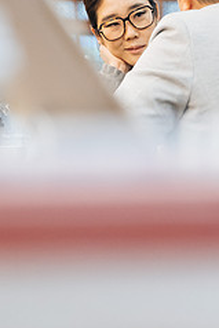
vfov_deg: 13.1
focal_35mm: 157
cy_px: 200
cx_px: 194
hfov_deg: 8.7
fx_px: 1430
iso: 1600
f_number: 3.2
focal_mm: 55
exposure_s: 1/125
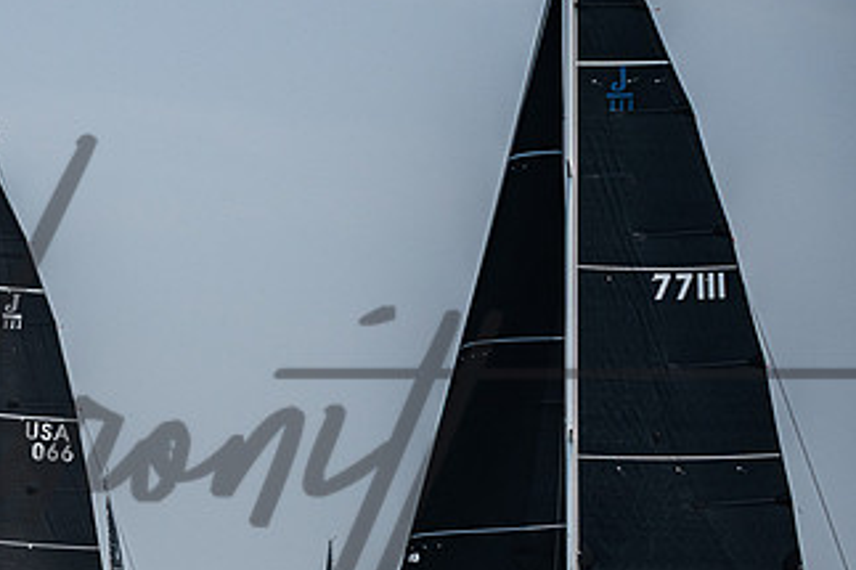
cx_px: -93
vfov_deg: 5.9
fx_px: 5561
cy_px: 509
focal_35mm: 234
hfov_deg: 8.7
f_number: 5.6
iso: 400
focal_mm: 100
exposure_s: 1/6400
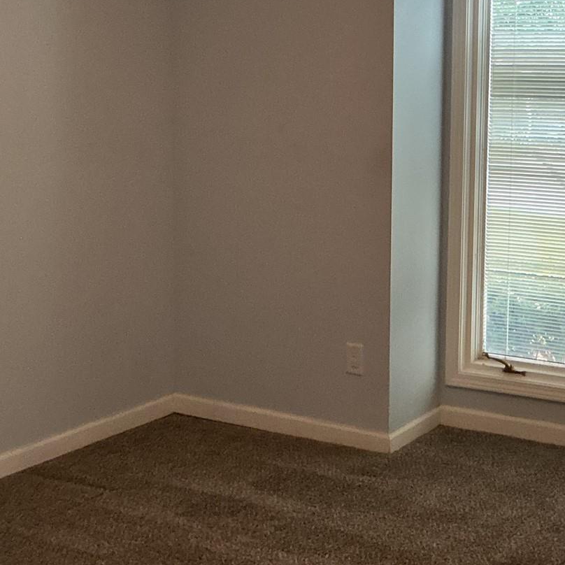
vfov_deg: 26.4
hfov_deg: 26.2
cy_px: 215
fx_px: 1200
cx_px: 425
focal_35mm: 65
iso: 200
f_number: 1.8
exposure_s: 1/60
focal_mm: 3
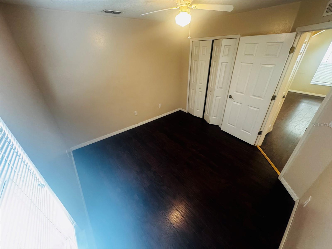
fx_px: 134
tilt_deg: -30.6
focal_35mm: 14
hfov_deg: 102.1
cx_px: 166
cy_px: 124
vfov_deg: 85.7
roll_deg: +1.3
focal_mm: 2.22
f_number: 2.2
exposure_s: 1/60
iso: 640
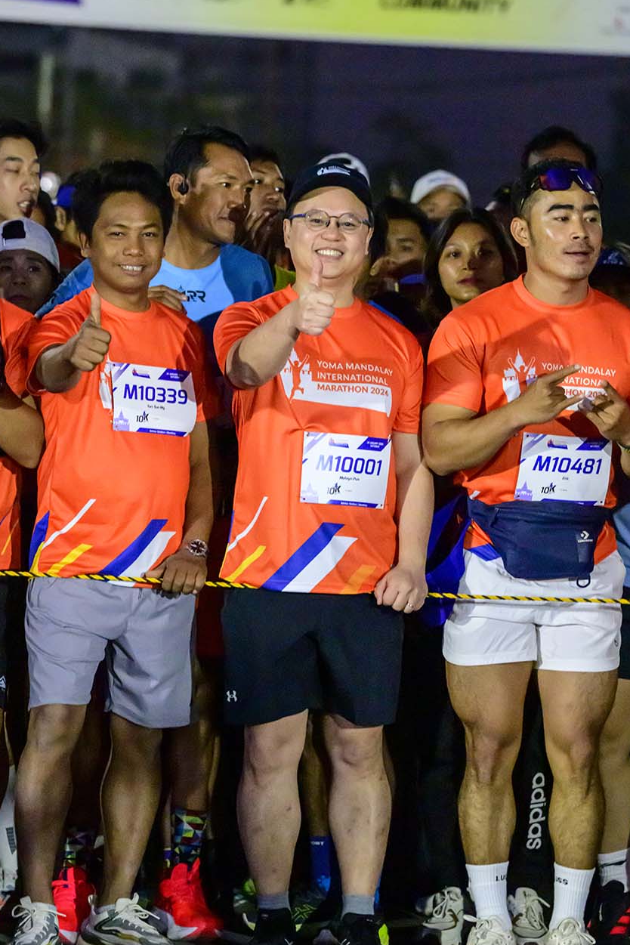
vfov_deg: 10.8
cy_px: 492
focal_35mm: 190
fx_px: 4987
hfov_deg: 7.2
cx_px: 320
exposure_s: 1/250
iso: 25600
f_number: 5
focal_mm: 165
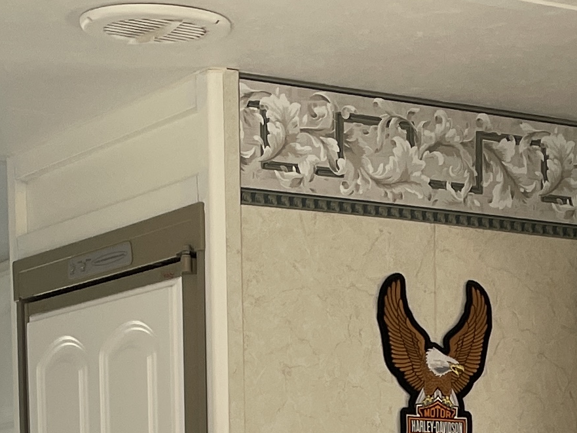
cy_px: 863
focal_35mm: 119
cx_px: 421
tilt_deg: -6.3
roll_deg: +1.1
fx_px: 1984
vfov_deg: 11.3
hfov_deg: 16.5
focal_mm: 4.2
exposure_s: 1/121
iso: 64
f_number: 1.6
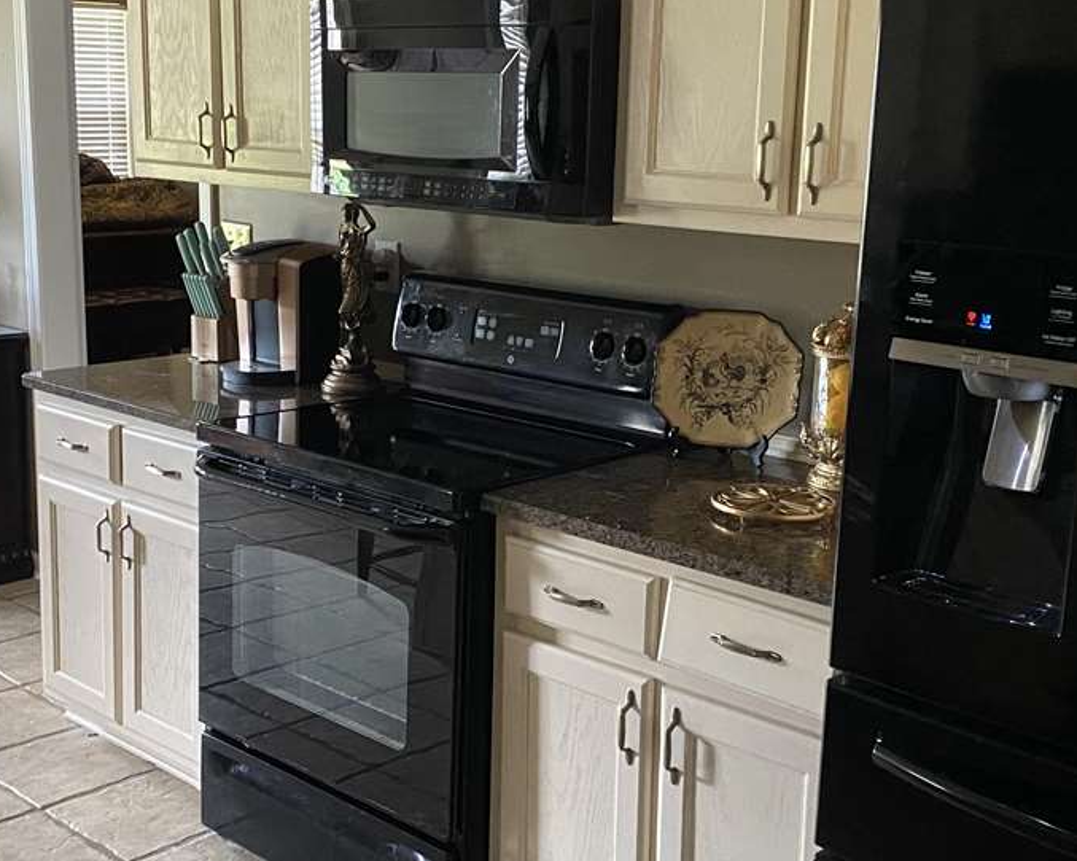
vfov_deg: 31.4
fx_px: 1529
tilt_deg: -13.5
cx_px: 437
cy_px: 428
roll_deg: -0.8
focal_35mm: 48
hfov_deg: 38.7
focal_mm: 4.25
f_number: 1.8
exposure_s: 1/40
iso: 500
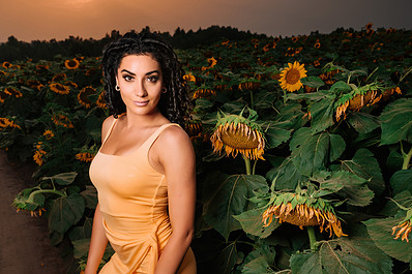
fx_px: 400
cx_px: 209
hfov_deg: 54.5
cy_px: 174
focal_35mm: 35
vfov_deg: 37.6
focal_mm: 24
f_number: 5
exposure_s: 1/200
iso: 64
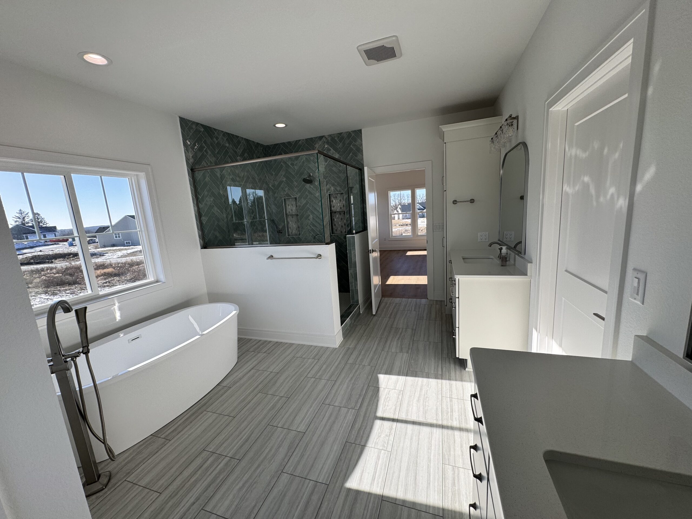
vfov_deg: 85.7
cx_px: 346
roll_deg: +3.9
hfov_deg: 102.1
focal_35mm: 14
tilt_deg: -10.8
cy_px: 260
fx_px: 280
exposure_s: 1/435
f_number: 2.2
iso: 40
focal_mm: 2.22
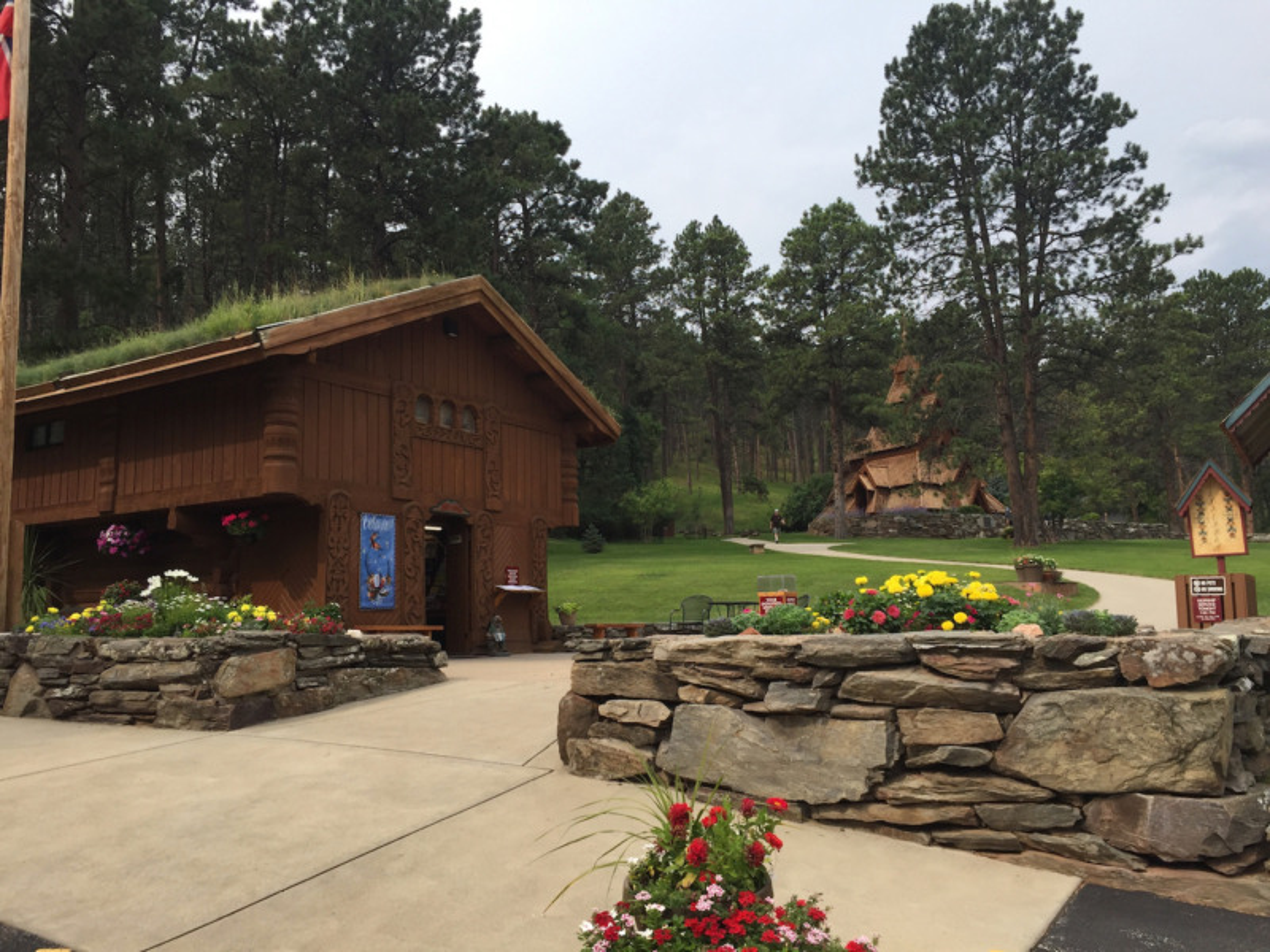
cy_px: 476
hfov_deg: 61.7
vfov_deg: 48.2
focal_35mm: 29
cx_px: 635
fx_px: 1064
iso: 32
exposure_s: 1/1319
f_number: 2.2
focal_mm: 4.15
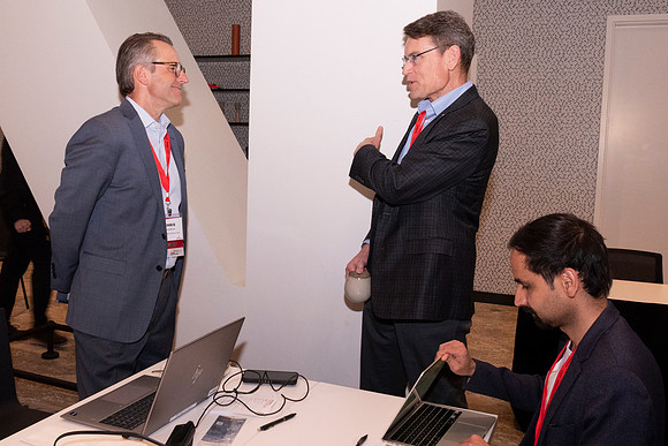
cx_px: 290
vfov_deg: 35.0
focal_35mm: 38
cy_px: 202
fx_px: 706
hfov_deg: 50.5
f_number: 9
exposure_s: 1/60
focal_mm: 22
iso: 2500
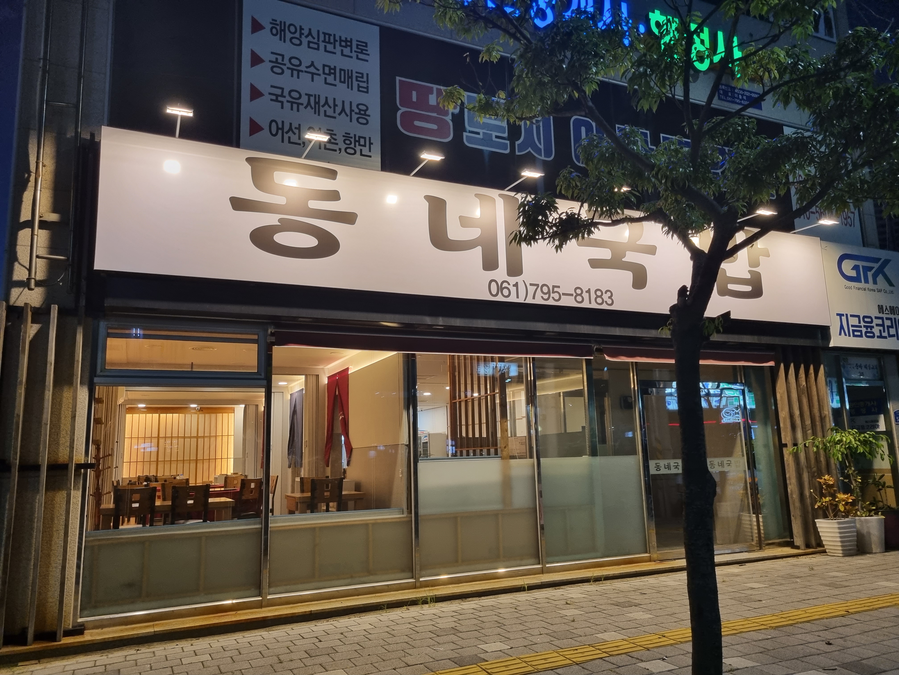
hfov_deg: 67.3
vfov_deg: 53.1
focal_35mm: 26
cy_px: 338
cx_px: 450
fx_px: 675
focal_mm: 5.4
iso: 250
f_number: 1.8
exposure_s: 1/120
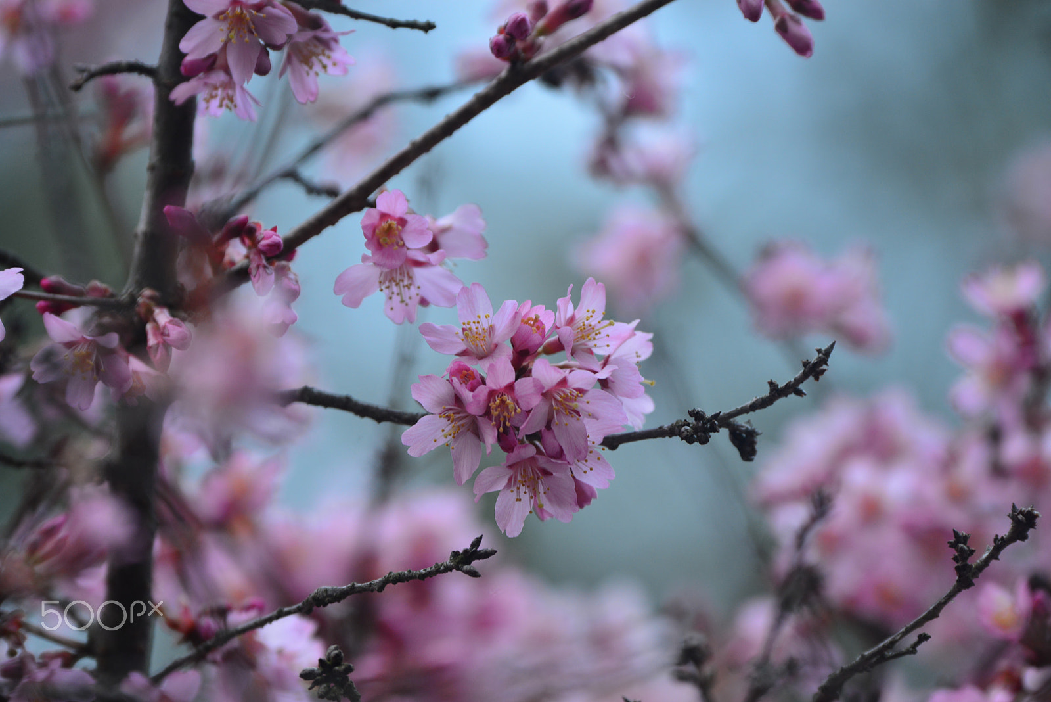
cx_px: 526
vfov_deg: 3.4
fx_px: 11681
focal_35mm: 400
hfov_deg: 5.2
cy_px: 351
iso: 640
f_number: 5.6
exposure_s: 1/30
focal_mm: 400
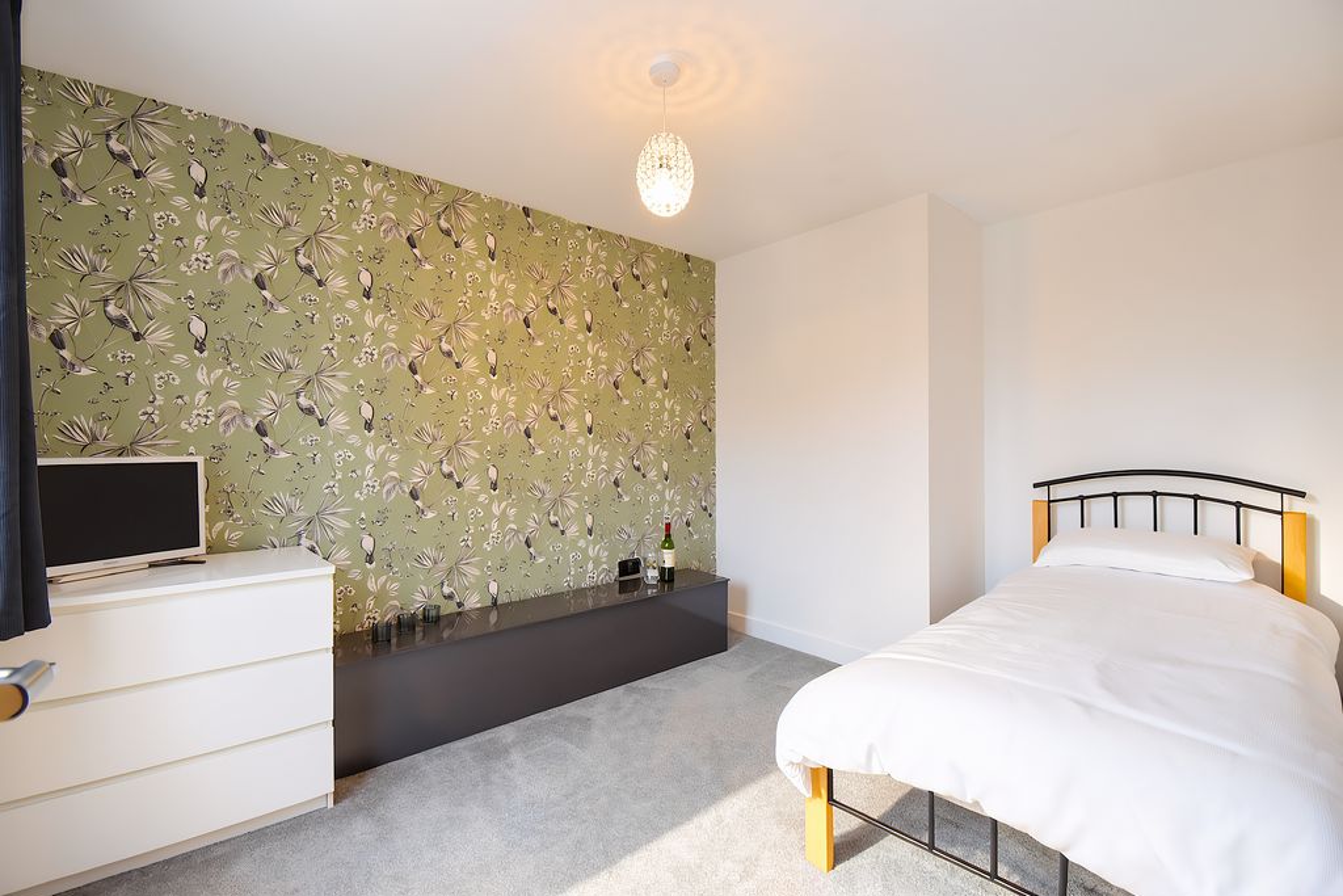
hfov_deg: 100.4
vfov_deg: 77.3
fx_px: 560
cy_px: 448
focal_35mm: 15
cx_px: 672
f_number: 4.5
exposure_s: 1/60
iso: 2000
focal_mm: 10
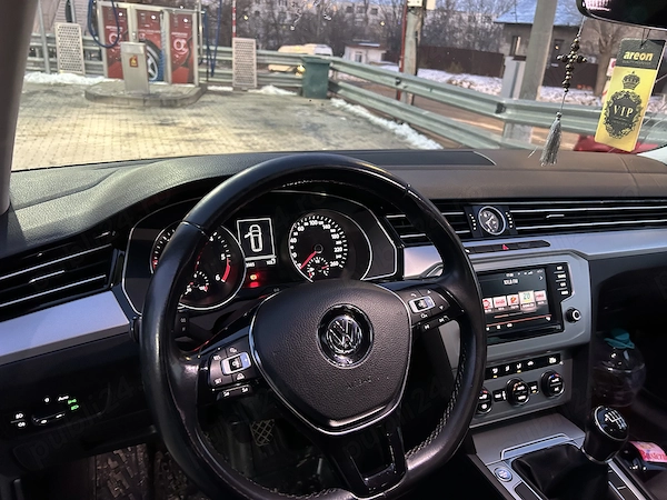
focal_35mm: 26
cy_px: 250
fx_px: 501
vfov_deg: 53.1
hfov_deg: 67.3
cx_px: 334
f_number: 1.5
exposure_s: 1/33
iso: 640
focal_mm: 5.7
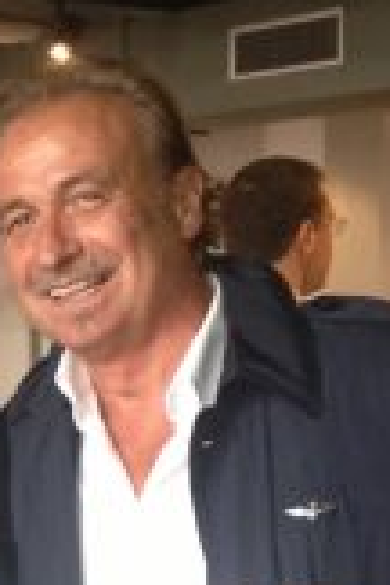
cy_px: 489
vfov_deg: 19.2
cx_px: -43
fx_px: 1706
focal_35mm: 105
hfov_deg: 12.8
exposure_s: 1/20
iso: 200
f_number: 2.4
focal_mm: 4.28
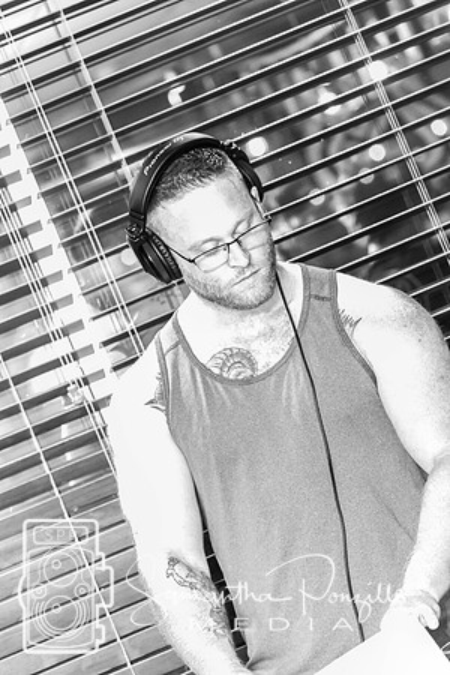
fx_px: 3656
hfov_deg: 7.0
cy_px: 338
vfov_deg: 10.5
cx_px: 225
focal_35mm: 195
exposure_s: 1/40
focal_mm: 130
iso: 12800
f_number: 4.8
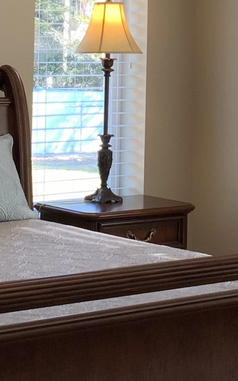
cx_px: 130
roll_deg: -1.5
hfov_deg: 10.9
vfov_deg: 17.2
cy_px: 45
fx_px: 1245
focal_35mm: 120
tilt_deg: +0.7
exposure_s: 1/120
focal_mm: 3
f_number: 1.8
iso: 32
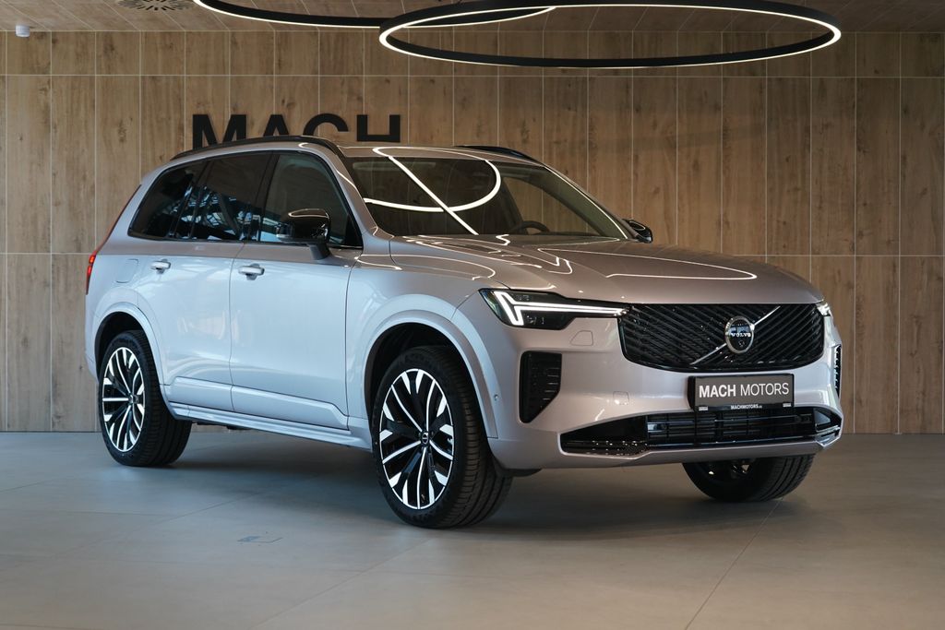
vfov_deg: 20.9
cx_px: 472
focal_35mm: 65
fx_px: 1706
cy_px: 315
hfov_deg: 31.0
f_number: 5.6
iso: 2000
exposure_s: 1/160
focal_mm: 65
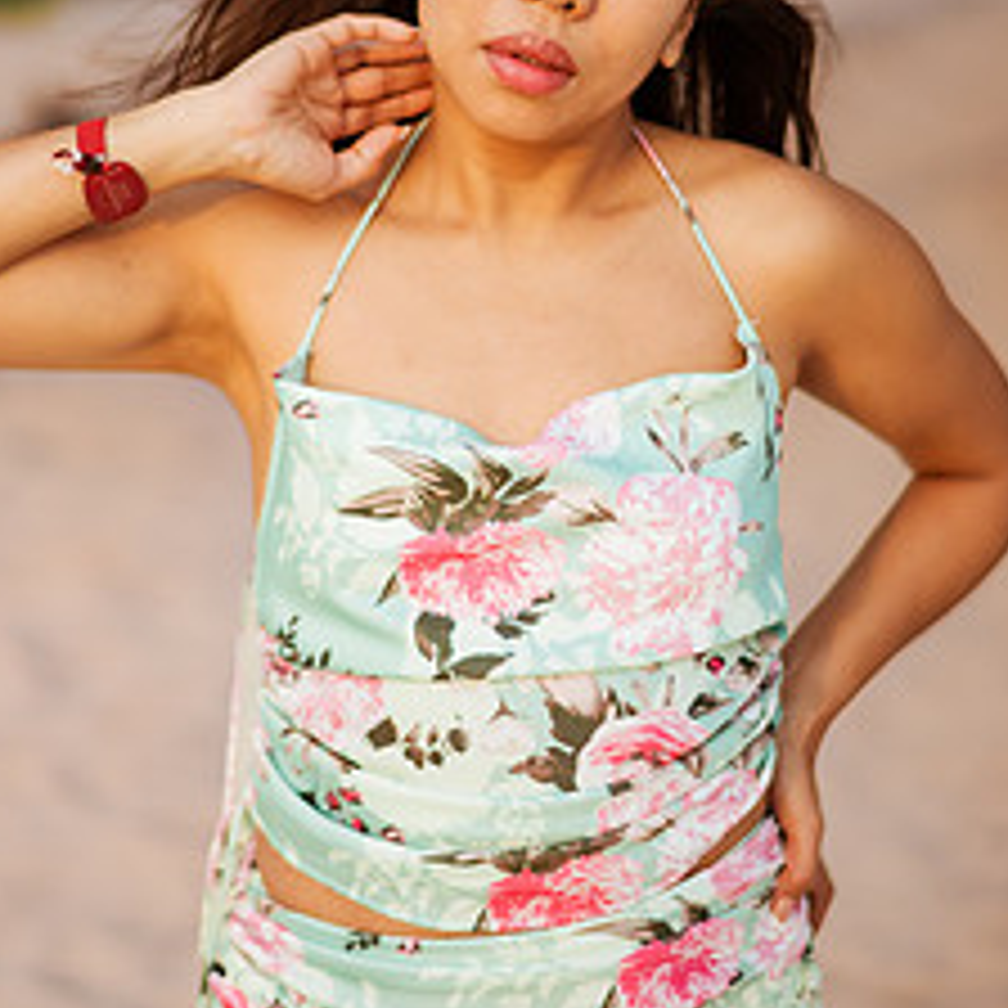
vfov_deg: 17.5
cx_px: 504
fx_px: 3262
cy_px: 342
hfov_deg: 17.6
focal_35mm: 99
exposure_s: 1/8000
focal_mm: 58
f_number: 1.4
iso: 640
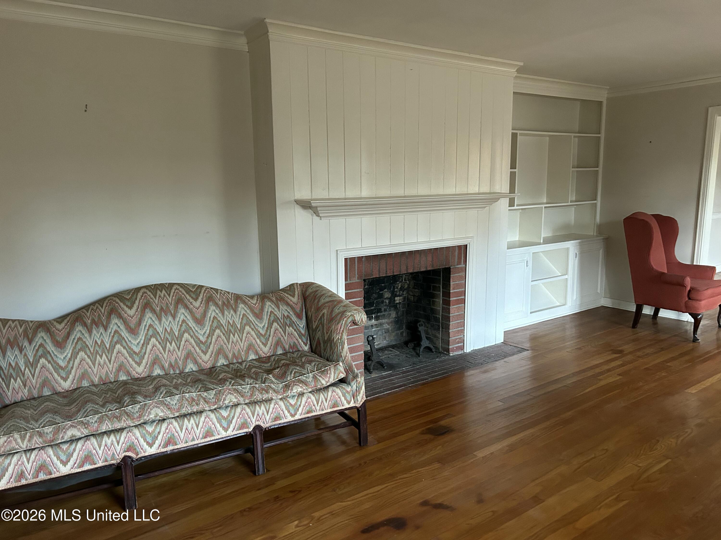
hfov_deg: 67.3
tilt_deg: -9.9
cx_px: 360
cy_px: 270
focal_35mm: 26
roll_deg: +1.1
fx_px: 542
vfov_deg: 53.1
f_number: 1.5
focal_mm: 5.7
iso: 500
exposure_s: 1/44
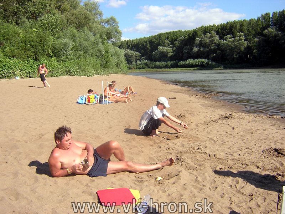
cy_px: 107
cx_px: 142
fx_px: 296
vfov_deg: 39.7
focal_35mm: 36
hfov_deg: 51.4
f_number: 5.2
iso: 100
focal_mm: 4.7
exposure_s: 1/236
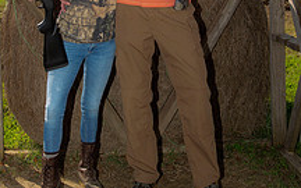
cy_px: -13
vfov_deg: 18.5
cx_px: 129
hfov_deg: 30.2
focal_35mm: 68
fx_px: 558
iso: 50
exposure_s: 1/250
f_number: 4.5
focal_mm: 32
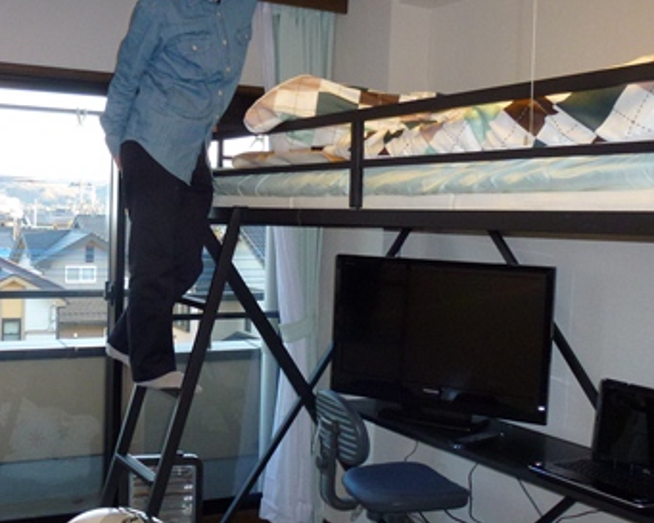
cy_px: 257
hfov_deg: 41.2
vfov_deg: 34.2
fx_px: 852
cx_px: 192
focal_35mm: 44
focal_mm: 4.3
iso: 200
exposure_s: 1/60
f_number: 3.3
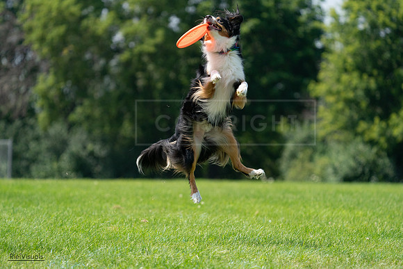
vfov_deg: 4.8
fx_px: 3202
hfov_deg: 7.2
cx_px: 202
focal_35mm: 286
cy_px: 134
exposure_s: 1/4000
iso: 1250
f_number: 5.6
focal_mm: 286
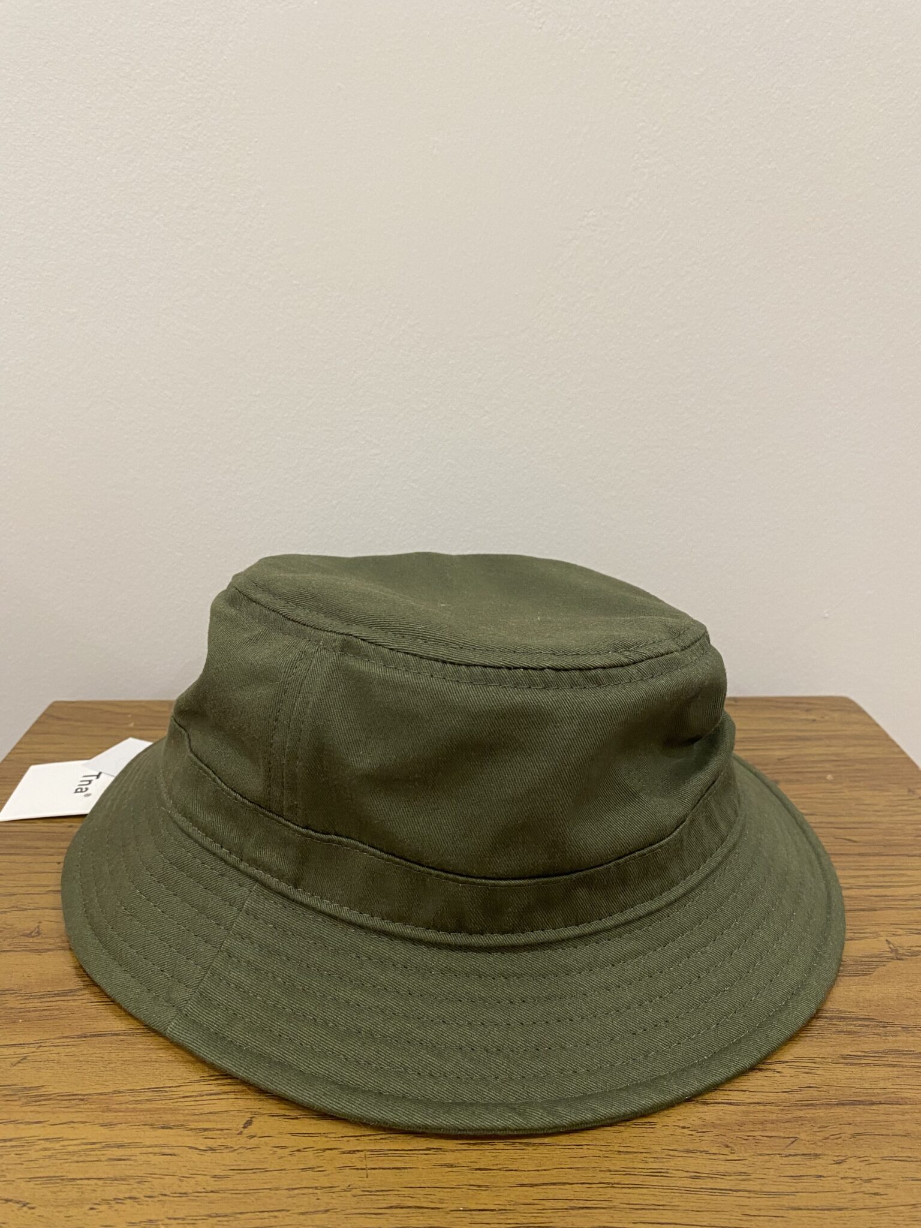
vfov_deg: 67.3
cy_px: 614
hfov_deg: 53.1
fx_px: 922
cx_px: 460
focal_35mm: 26
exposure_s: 1/60
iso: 100
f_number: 1.8
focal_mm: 4.25
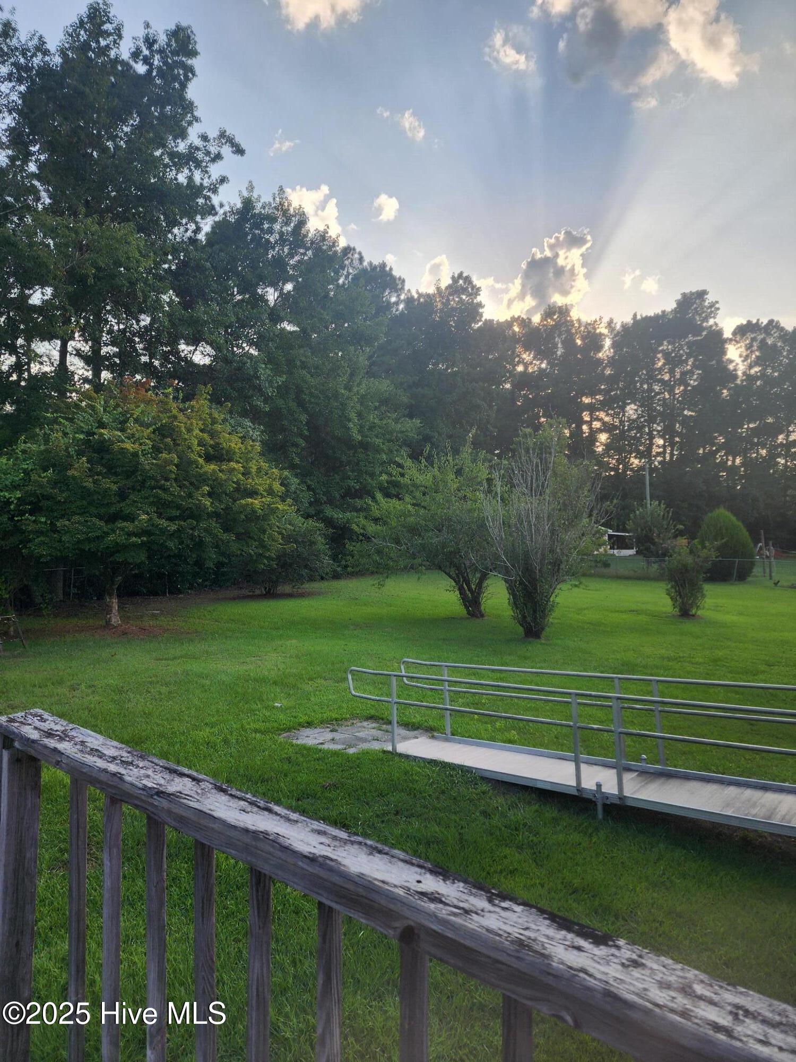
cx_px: 398
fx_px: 705
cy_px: 531
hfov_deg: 58.9
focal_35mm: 23
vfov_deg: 73.9
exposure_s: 1/434
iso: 12
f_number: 1.8
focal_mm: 6.4
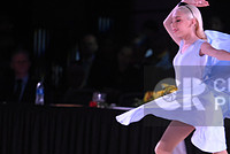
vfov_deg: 2.4
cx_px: 269
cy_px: 96
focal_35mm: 579
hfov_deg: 3.5
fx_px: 3705
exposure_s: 1/200
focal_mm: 200
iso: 1600
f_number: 4
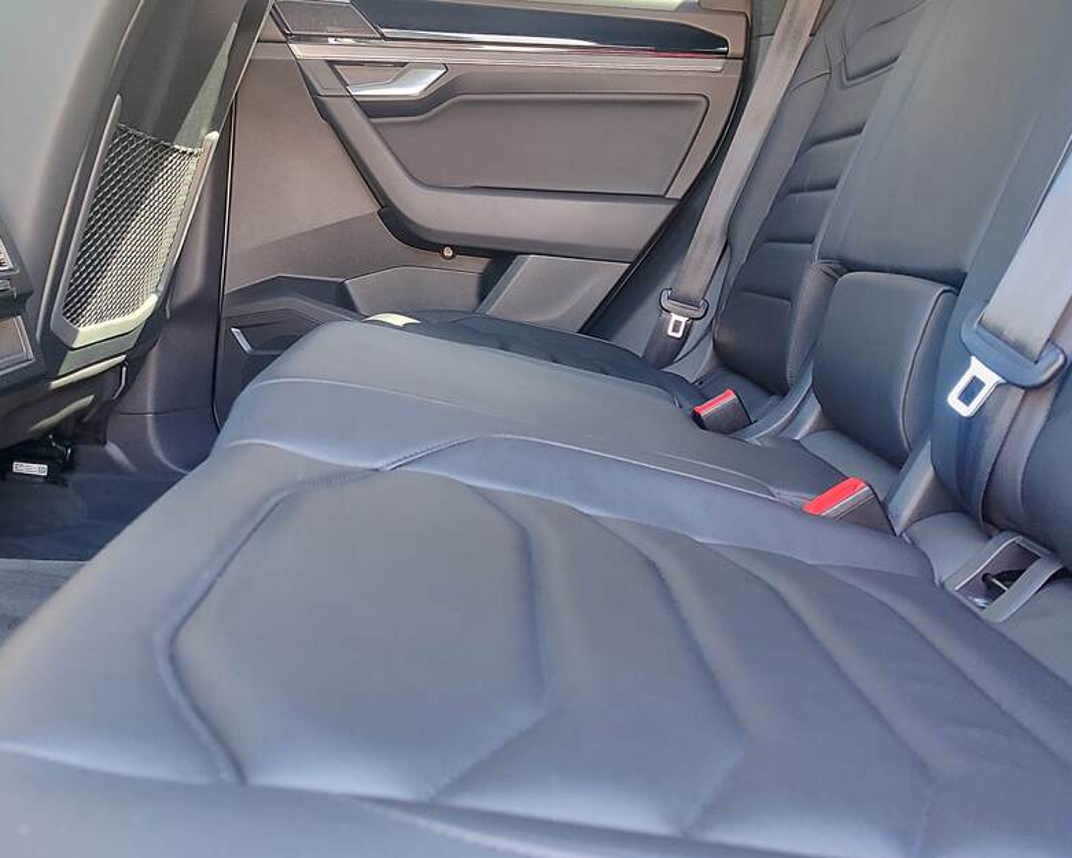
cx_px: 570
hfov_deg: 55.6
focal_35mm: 32
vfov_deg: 45.7
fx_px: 1015
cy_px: 373
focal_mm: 5.95
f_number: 1.89
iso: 204
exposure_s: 1/50
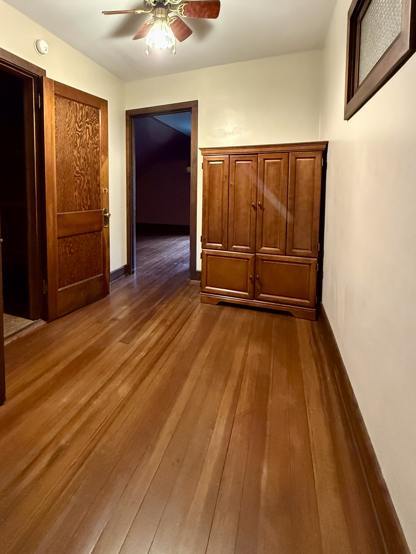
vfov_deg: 86.0
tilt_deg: -3.5
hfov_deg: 70.7
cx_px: 163
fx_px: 288
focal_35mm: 18
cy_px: 207
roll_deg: +0.5
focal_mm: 2.22
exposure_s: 1/60
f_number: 2.2
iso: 1000
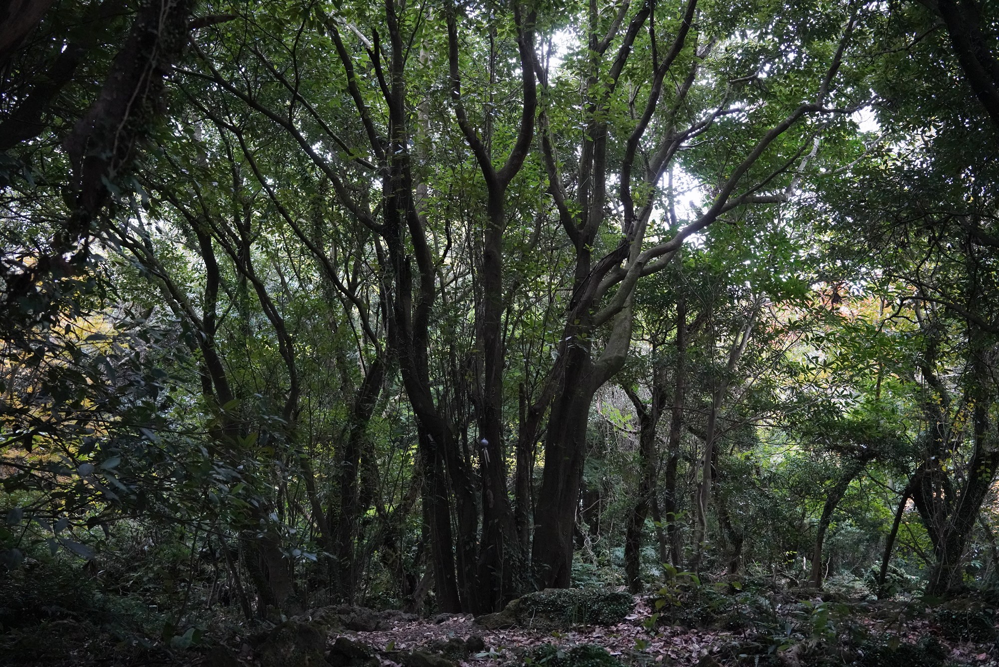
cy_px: 334
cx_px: 500
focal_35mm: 35
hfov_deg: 54.4
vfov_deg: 37.9
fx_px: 971
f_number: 4.5
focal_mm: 35
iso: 10000
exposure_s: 1/100
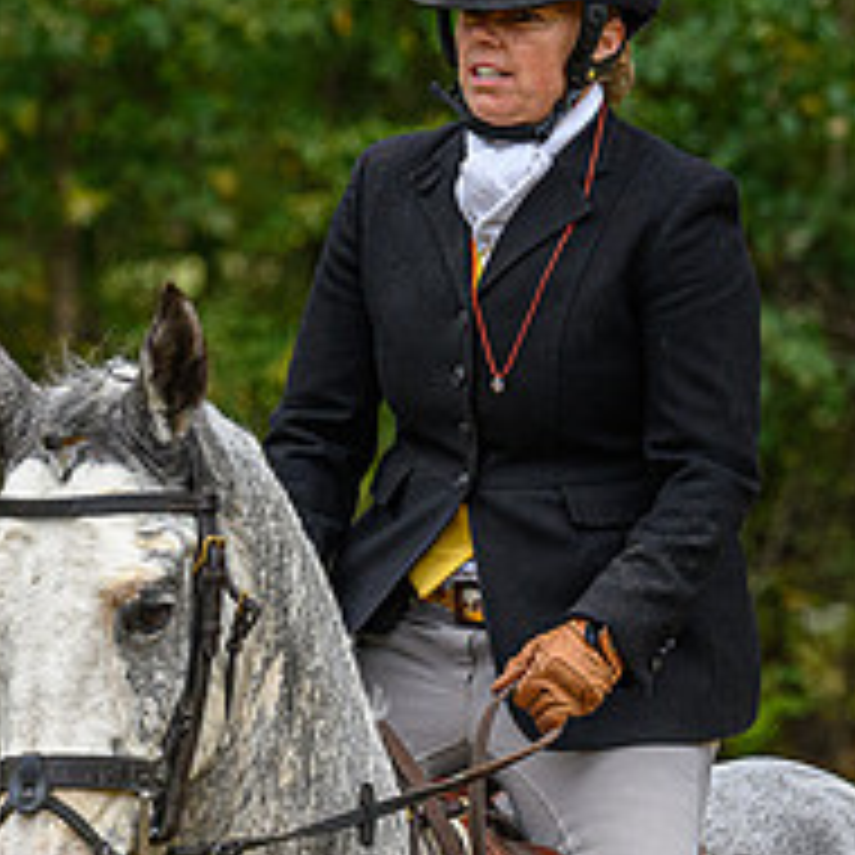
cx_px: 119
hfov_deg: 4.9
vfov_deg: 4.9
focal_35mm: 360
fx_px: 10060
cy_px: 432
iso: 1250
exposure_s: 1/1000
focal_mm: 104
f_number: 3.2
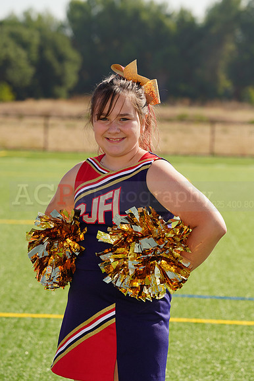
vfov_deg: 10.0
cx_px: 127
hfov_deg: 6.7
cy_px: 190
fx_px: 2183
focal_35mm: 206
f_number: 10
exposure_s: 1/160
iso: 100
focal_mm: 206
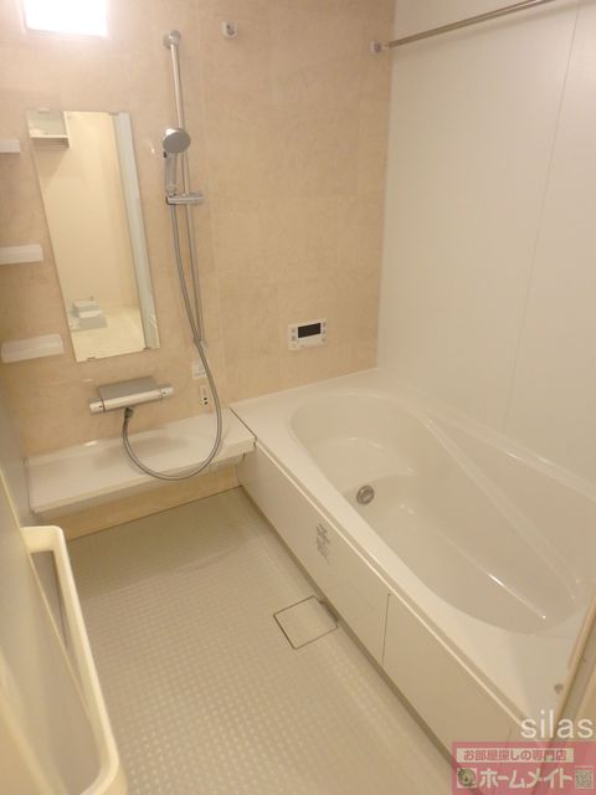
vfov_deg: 79.0
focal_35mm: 21
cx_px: 298
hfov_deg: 63.4
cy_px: 398
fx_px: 482
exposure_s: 1/30
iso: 400
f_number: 3.5
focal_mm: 3.7
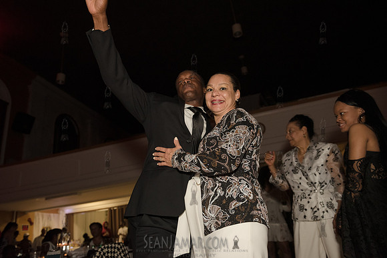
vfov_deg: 49.6
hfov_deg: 69.4
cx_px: 194
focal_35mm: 26
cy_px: 129
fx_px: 280
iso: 2000
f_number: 3.5
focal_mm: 26
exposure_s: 1/250
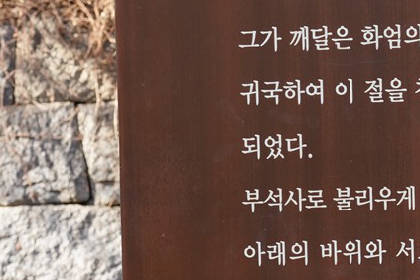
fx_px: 2042
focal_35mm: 175
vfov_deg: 7.8
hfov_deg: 11.4
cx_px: 544
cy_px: 277
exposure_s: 1/100
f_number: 9
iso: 400
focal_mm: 37
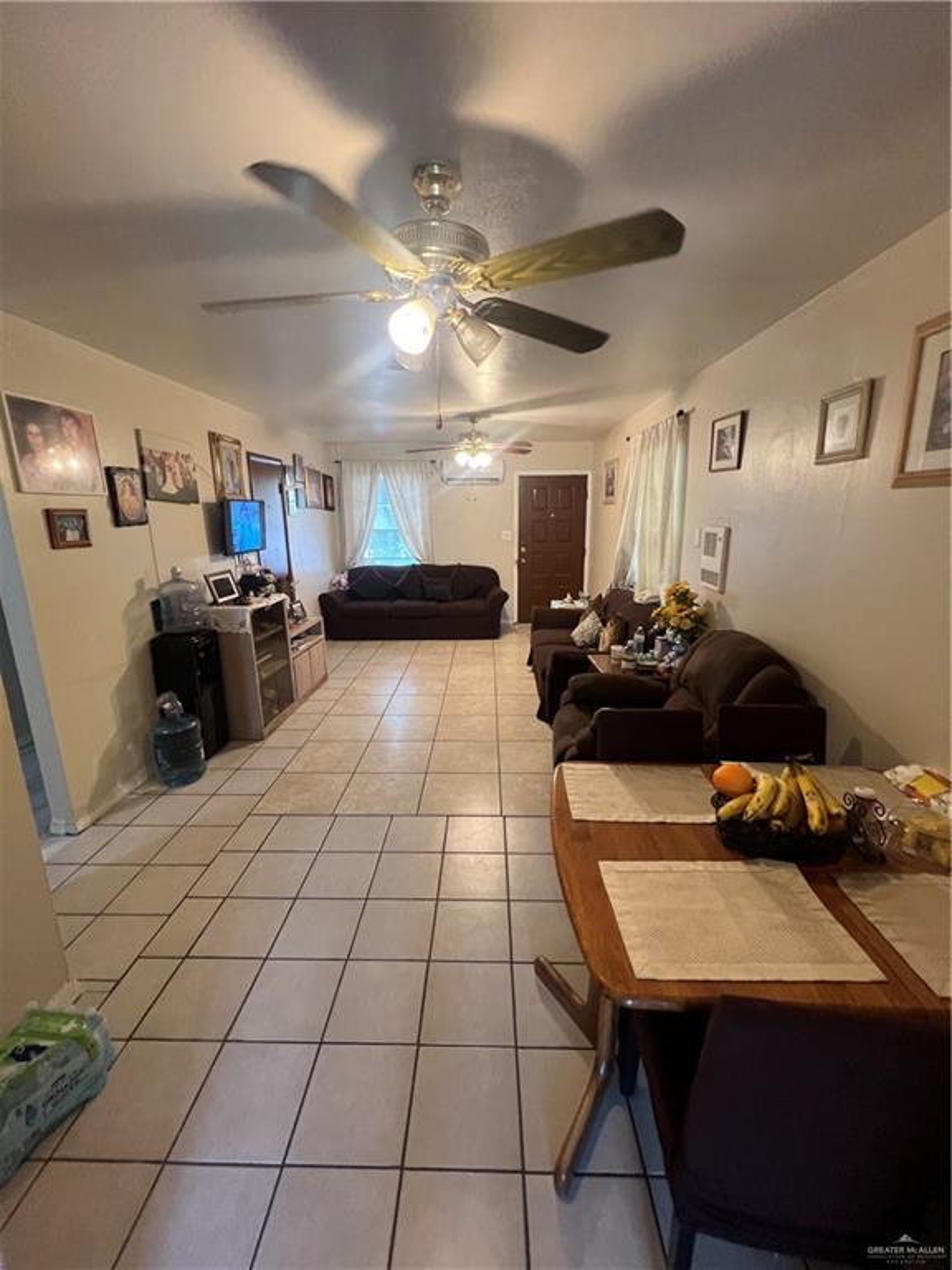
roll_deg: +1.6
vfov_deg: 106.2
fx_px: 477
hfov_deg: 89.9
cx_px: 476
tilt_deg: -11.0
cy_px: 635
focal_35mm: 13
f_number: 1.8
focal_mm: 1.57
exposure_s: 1/60
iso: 250
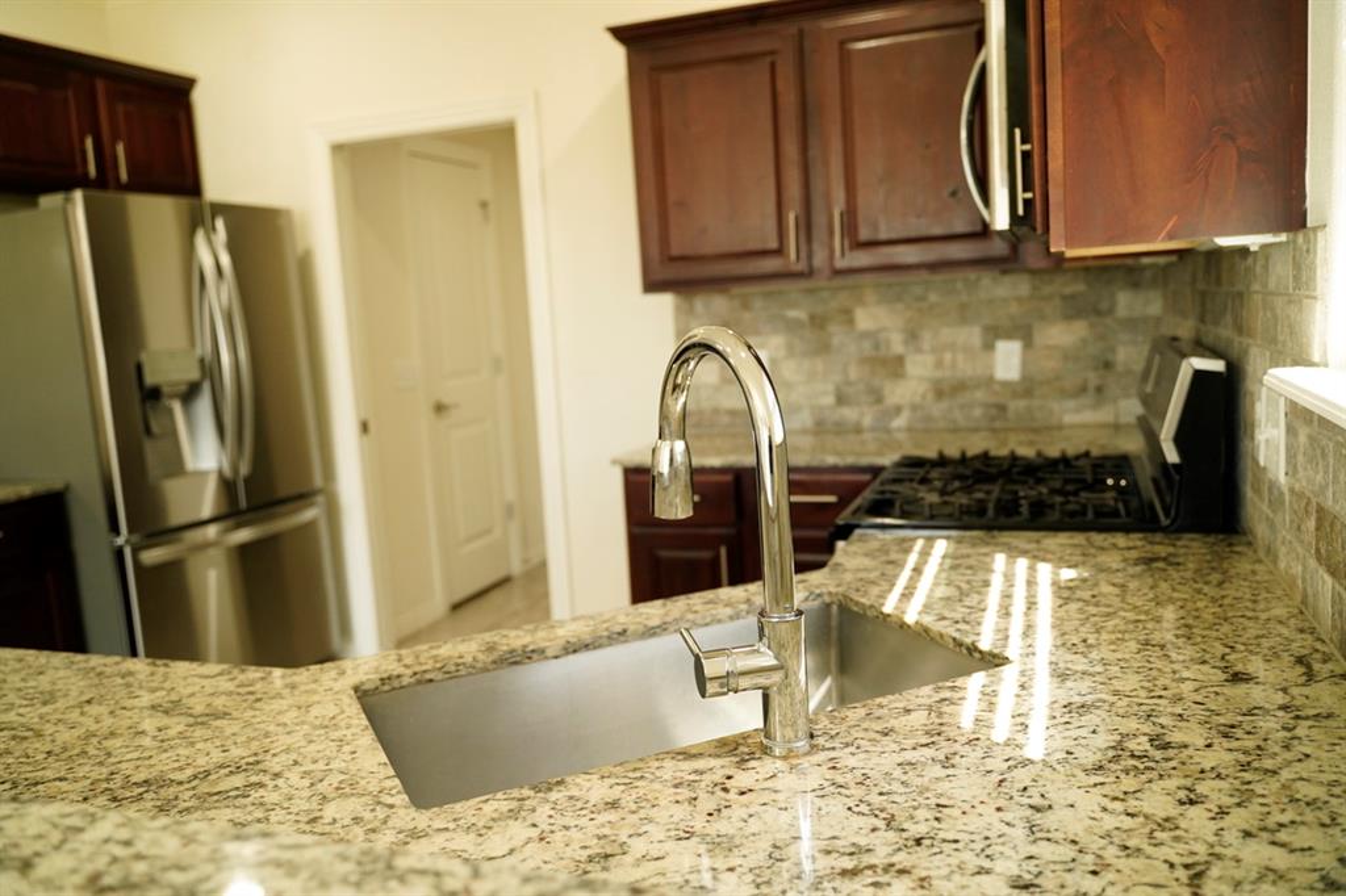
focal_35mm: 28
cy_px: 448
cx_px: 673
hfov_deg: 65.5
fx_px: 1046
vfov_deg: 46.4
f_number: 2.8
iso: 1600
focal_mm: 28
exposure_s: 1/125
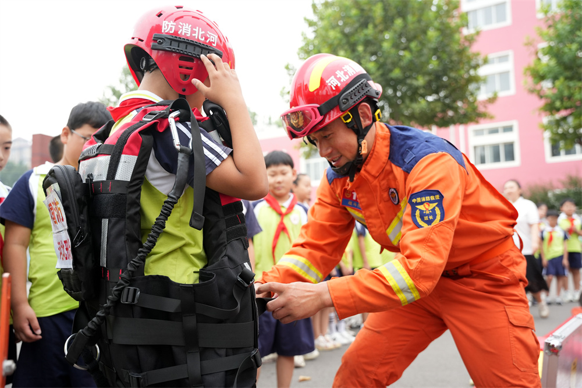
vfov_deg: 36.8
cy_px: 194
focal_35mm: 36
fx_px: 582
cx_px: 291
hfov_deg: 53.1
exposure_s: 1/640
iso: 640
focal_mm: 36
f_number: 3.5
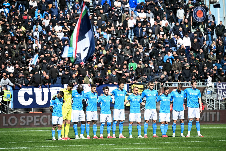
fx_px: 2135
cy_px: 76
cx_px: 113
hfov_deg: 6.1
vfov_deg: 4.0
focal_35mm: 340
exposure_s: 1/1600
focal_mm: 340
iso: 400
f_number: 6.3
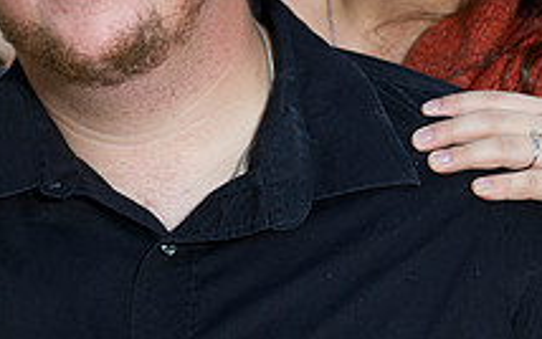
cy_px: 0
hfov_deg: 6.9
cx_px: 223
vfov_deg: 4.3
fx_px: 4478
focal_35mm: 303
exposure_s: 1/160
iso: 320
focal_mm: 110
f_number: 4
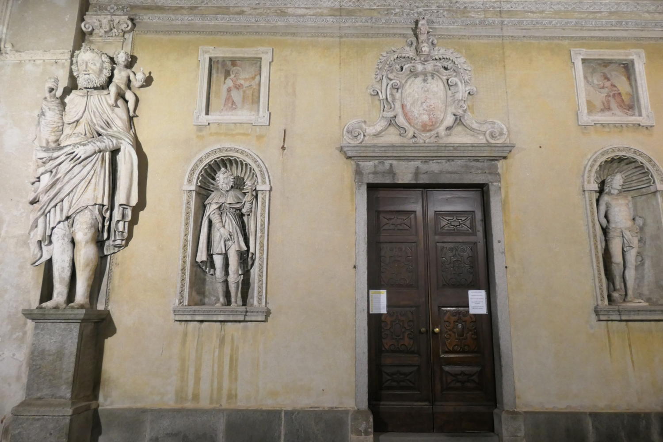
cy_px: 221
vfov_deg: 53.1
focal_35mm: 24
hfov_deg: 73.7
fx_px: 442
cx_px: 332
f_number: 3.3
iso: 1600
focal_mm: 8.8
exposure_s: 1/40
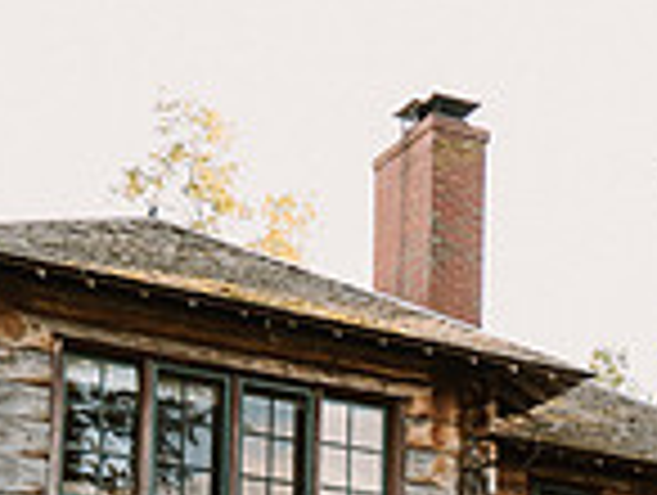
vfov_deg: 12.3
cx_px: 932
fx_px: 2091
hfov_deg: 16.5
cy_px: 900
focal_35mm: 110
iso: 250
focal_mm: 24
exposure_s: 1/200
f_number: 2.8
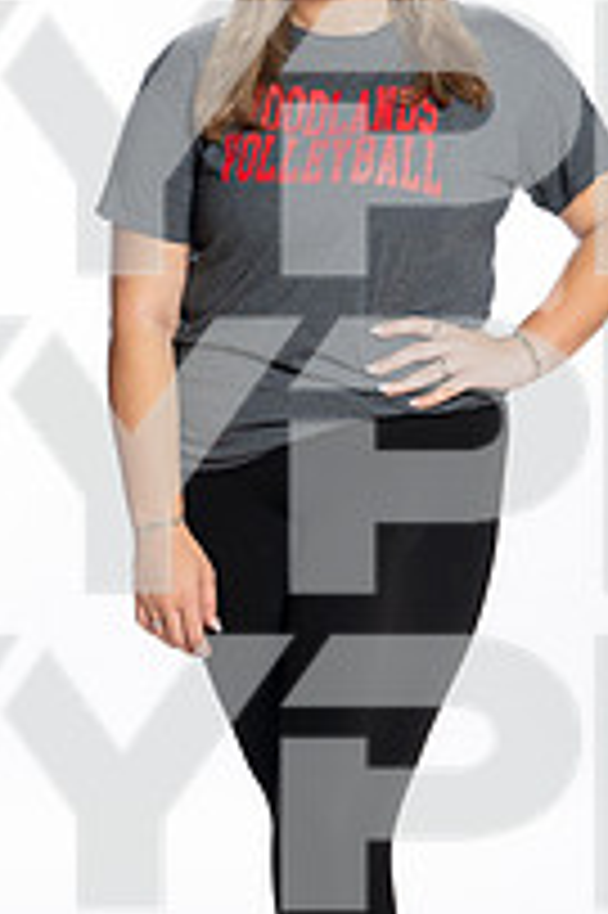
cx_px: 239
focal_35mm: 111
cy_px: 459
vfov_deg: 18.4
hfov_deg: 12.3
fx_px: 2817
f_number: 8
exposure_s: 1/250
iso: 320
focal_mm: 50
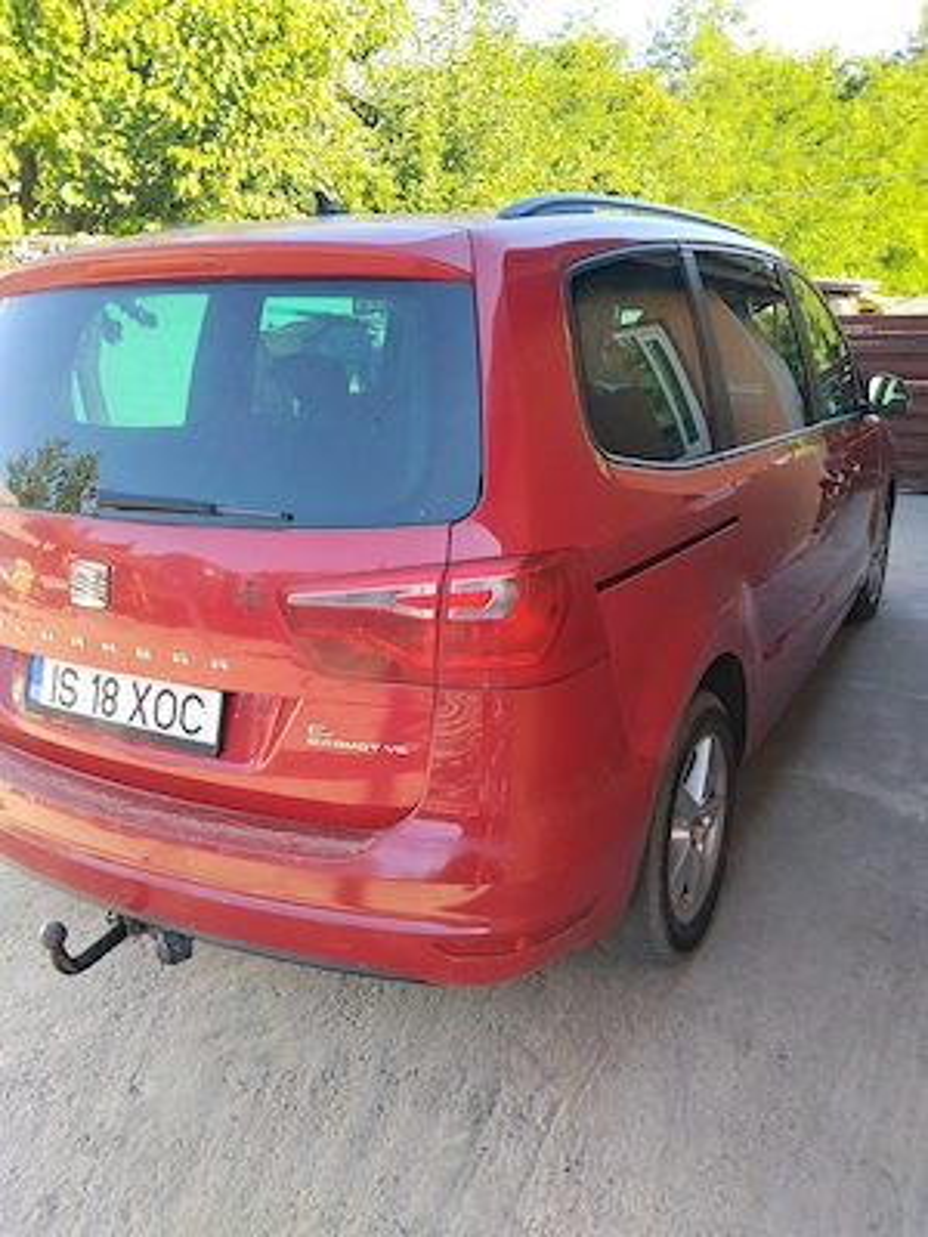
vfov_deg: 61.7
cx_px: 464
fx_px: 1037
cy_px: 618
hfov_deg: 48.2
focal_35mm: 29
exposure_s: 1/156
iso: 50
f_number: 1.8
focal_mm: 3.96
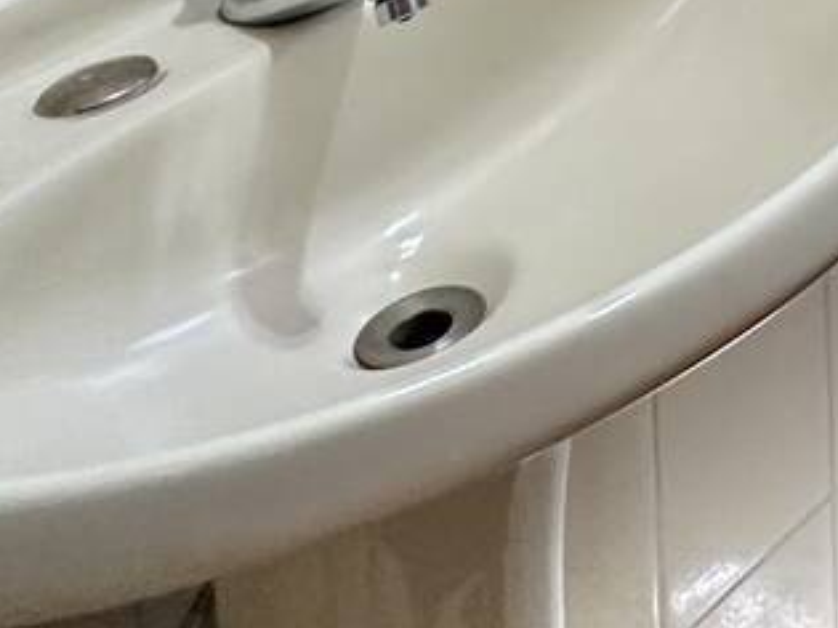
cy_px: -806
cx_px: 1232
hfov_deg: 24.2
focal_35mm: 64
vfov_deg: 15.3
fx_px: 1549
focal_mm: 2.22
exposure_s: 1/60
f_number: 2.2
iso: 250
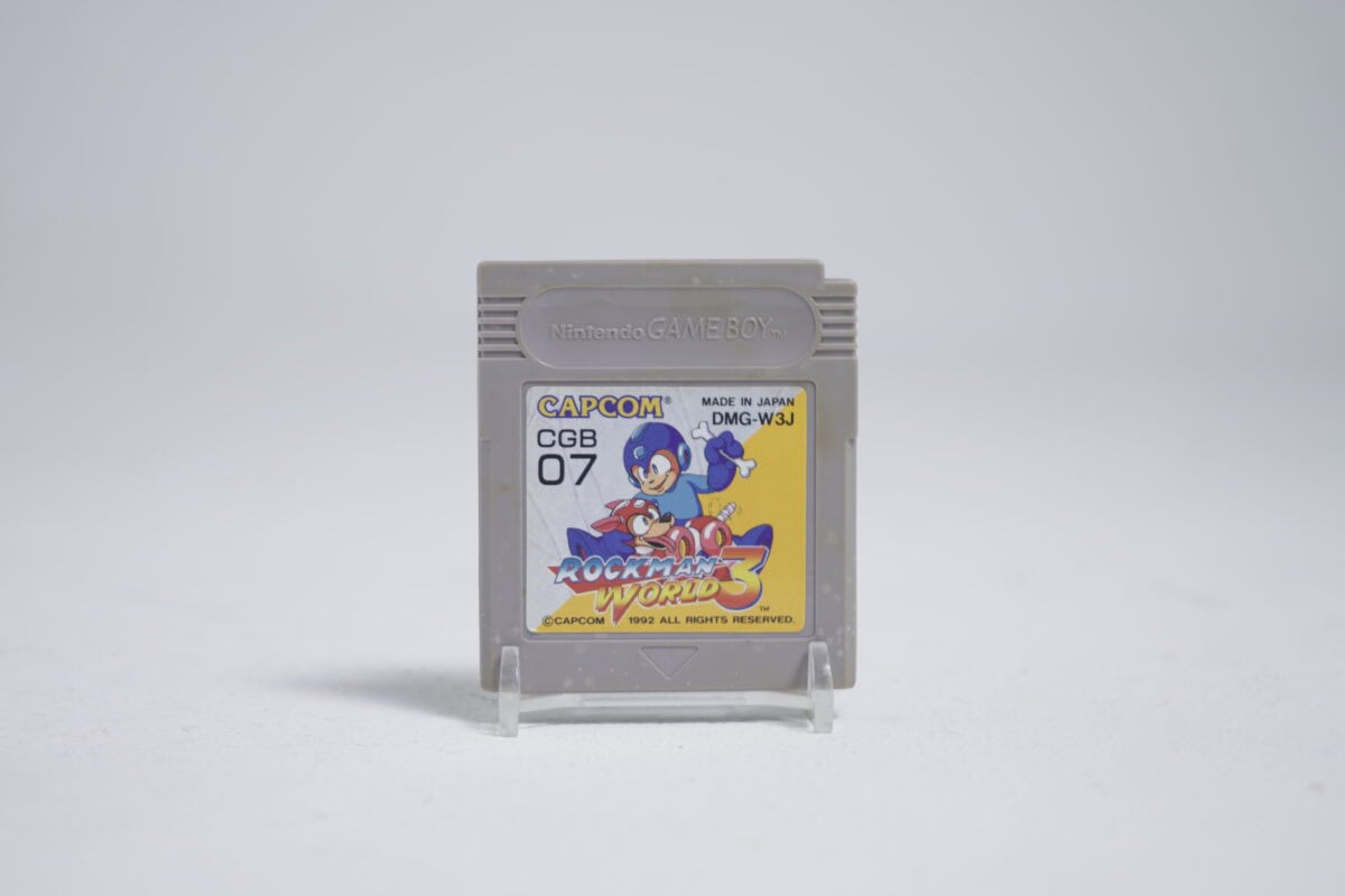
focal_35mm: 70
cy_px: 448
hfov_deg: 28.8
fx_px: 2615
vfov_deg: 19.5
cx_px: 672
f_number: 5.6
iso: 100
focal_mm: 70
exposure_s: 1/6
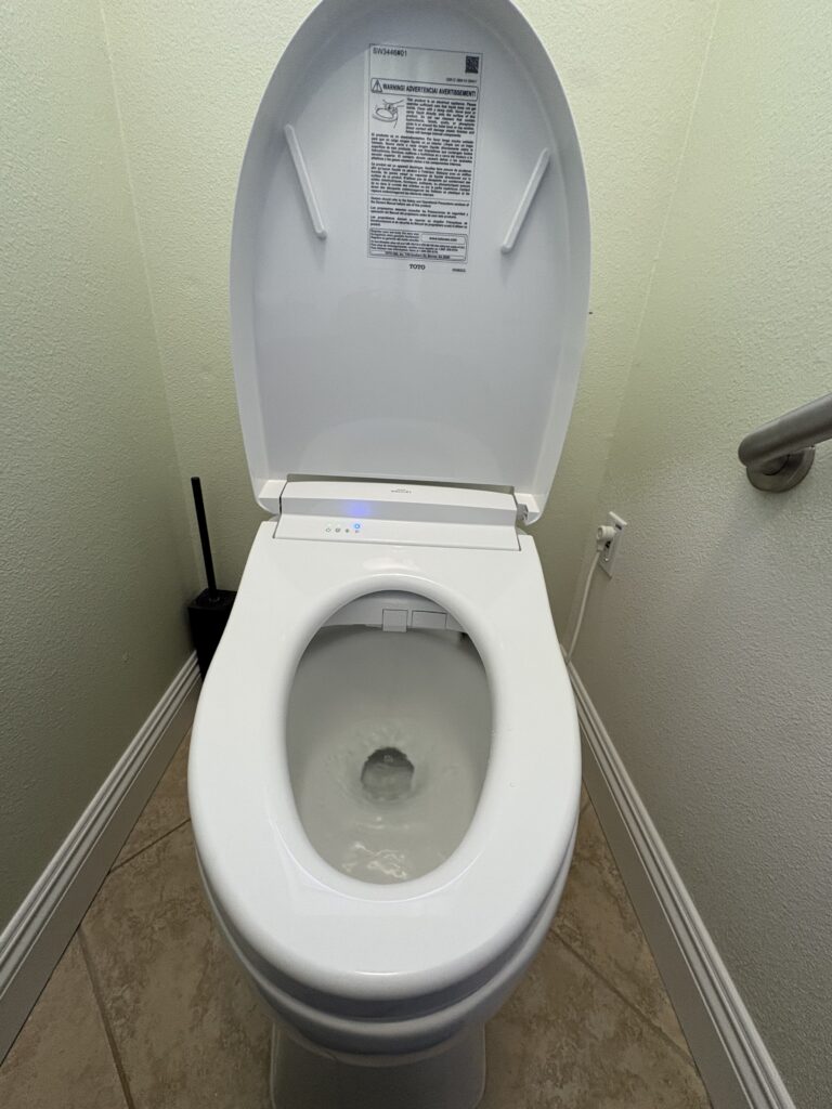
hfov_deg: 85.7
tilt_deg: -25.1
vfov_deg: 102.1
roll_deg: -3.8
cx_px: 416
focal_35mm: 14
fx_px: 449
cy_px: 554
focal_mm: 2.22
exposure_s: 1/60
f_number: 2.2
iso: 200
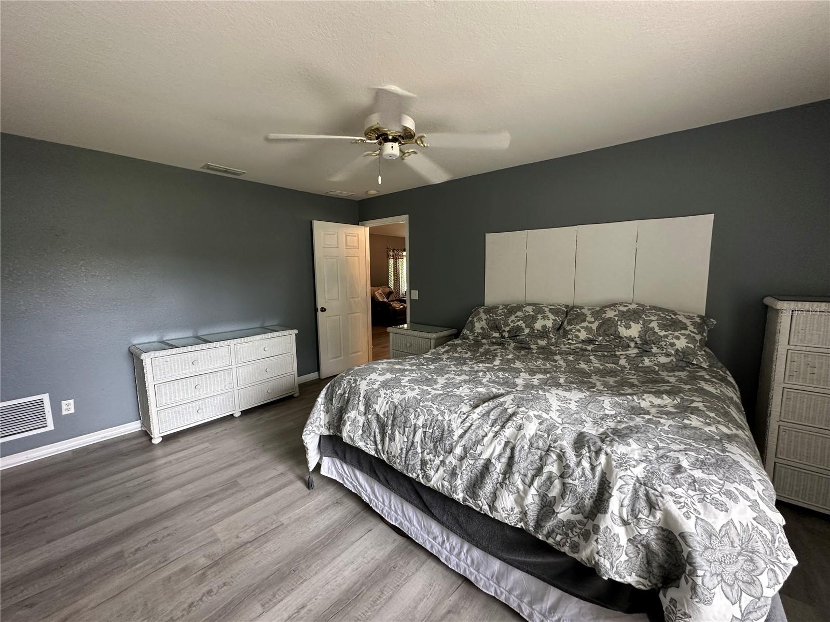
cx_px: 415
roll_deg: +0.9
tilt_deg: -7.1
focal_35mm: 14
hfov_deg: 102.1
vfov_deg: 85.7
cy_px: 311
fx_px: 336
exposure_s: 1/60
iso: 200
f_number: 2.2
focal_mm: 2.22
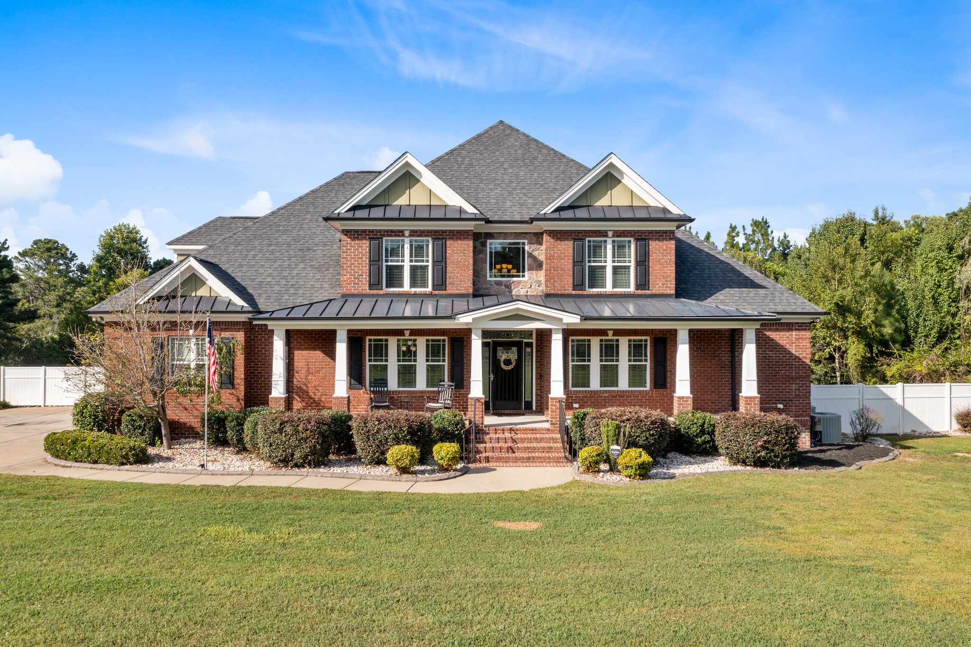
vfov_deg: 46.4
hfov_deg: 65.5
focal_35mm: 28
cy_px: 324
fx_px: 755
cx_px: 486
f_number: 5.6
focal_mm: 10.26
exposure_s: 1/320
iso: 100
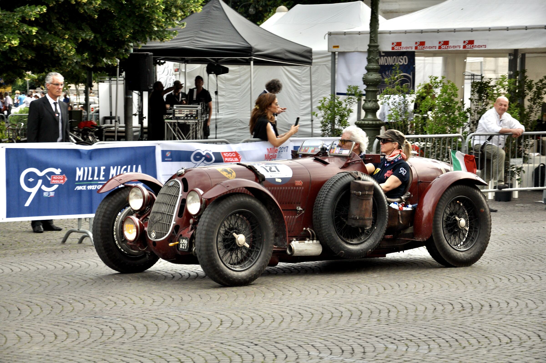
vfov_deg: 12.1
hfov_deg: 18.2
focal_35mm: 112
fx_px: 1704
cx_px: 273
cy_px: 182
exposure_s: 1/640
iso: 400
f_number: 6.3
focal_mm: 75
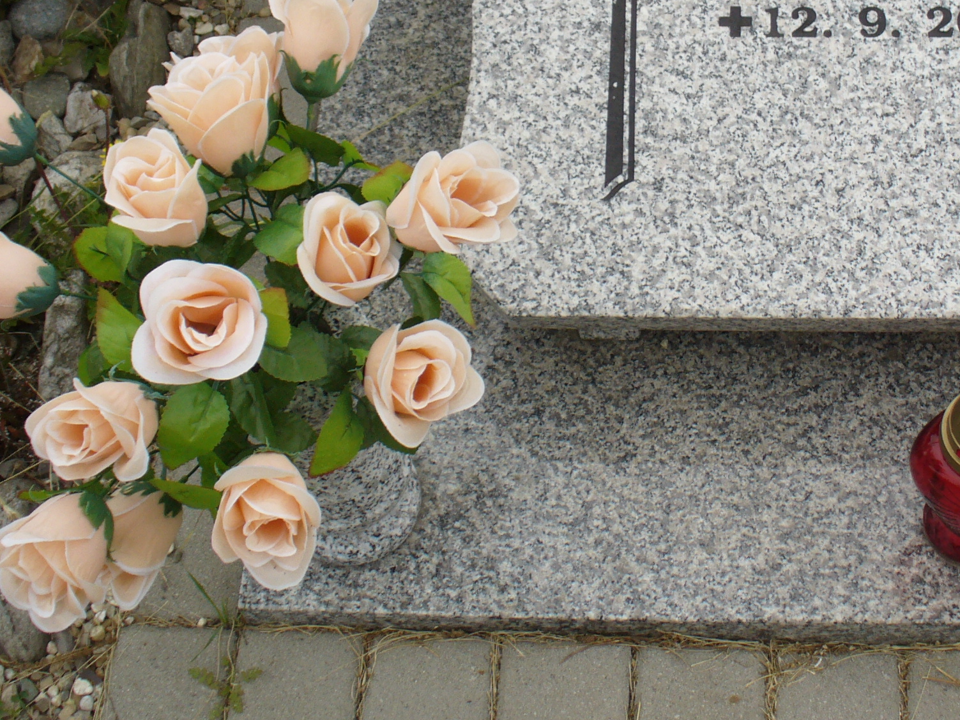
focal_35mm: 63
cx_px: 695
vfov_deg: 23.0
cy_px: 147
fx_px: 1748
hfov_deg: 30.3
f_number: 2.8
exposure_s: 1/400
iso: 80
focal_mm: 6.1
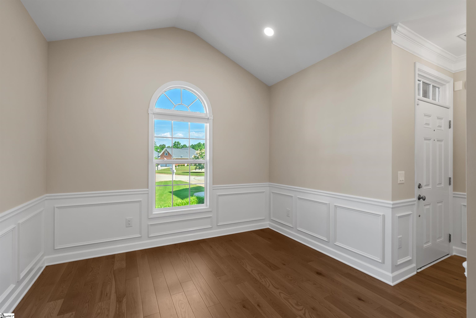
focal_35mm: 16
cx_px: 238
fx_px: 212
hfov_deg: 96.7
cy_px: 159
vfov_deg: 73.8
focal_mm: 16
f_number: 8
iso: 200
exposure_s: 1/6
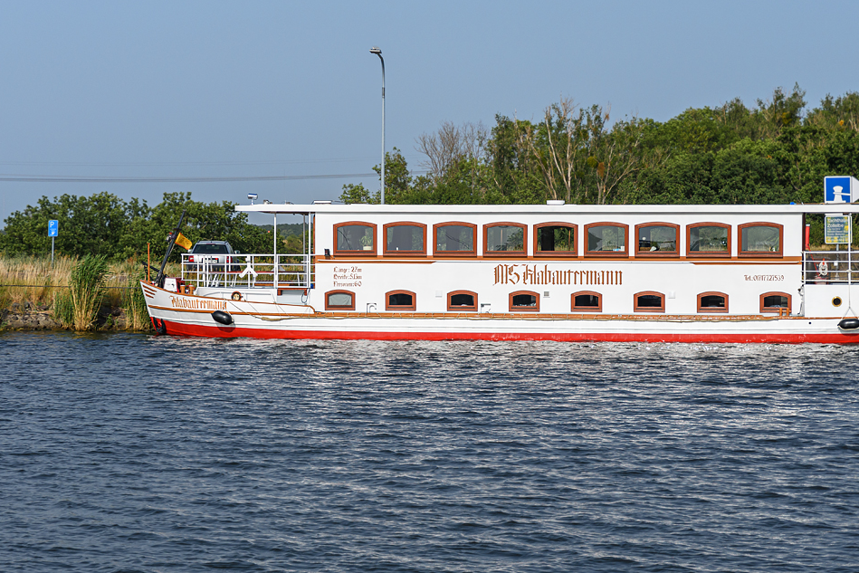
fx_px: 2172
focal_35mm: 91
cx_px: 532
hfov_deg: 22.3
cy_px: 343
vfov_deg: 15.0
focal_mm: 48
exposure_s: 1/1000
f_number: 6.3
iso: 100
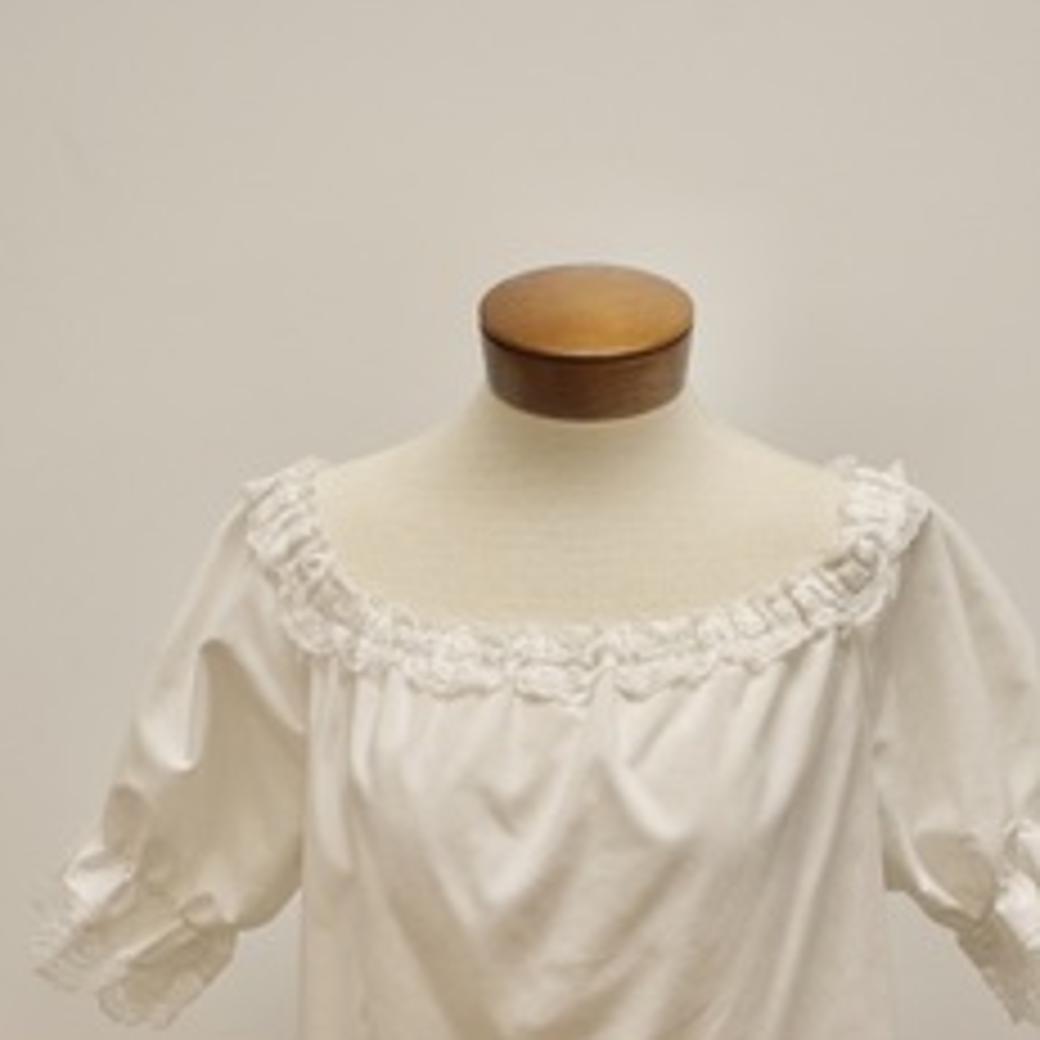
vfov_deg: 15.4
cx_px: 590
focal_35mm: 112
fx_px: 3801
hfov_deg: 15.6
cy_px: 963
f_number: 8
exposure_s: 1/125
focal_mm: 45
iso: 1600
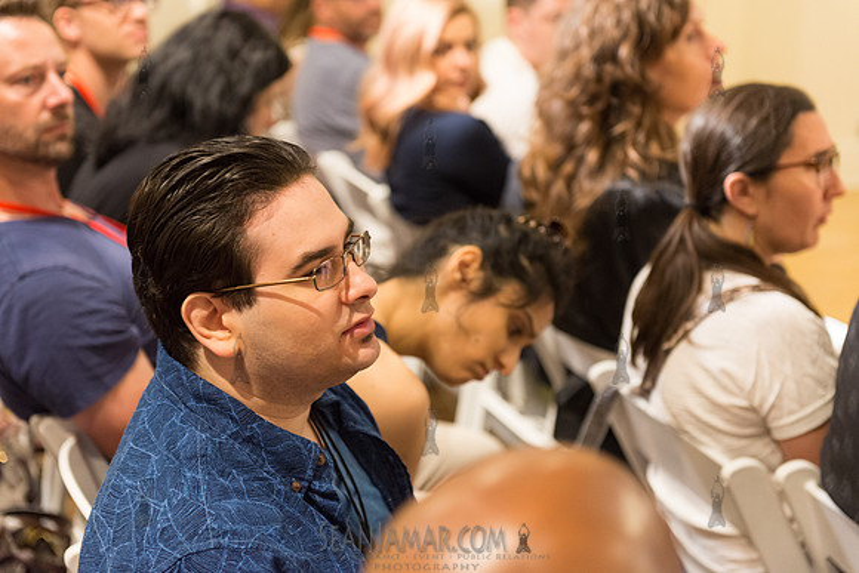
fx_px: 1671
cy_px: 286
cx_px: 430
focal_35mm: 70
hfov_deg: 28.8
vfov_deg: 19.5
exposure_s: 1/100
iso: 3200
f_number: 3.5
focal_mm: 70
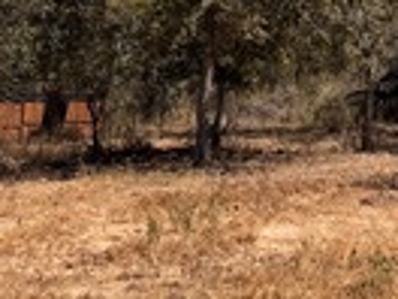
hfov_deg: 16.2
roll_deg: -2.6
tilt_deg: +8.1
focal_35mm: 116
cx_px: 494
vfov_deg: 12.6
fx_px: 1334
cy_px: -18
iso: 80
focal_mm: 6.76
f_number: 1.78
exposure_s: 1/3413
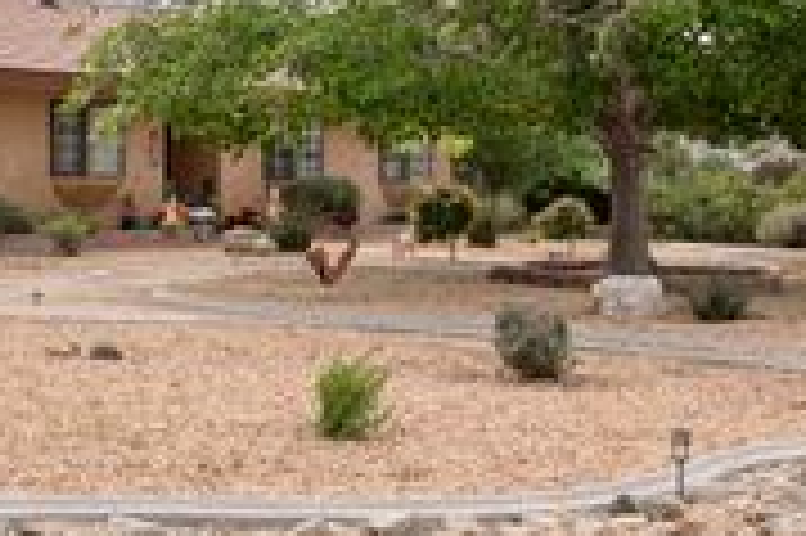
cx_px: -126
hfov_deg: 22.5
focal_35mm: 84
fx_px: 1879
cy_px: 128
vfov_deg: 16.1
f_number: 22
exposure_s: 1/250
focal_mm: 20
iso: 320
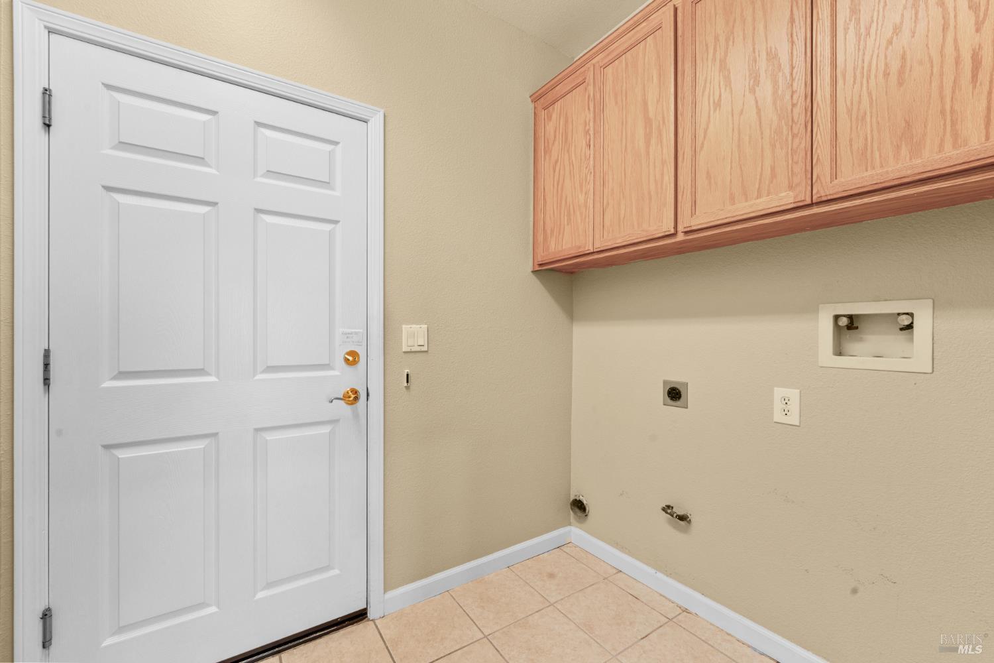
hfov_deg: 104.3
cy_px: 332
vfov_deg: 81.2
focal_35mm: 14
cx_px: 497
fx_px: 387
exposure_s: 1/2.5
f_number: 10
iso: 200
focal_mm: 14
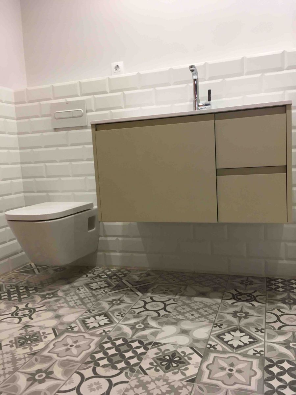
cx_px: 148
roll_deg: +3.5
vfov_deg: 61.7
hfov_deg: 48.2
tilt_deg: -7.1
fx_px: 331
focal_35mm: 29
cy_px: 198
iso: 64
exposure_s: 1/33
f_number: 2.2
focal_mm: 4.15
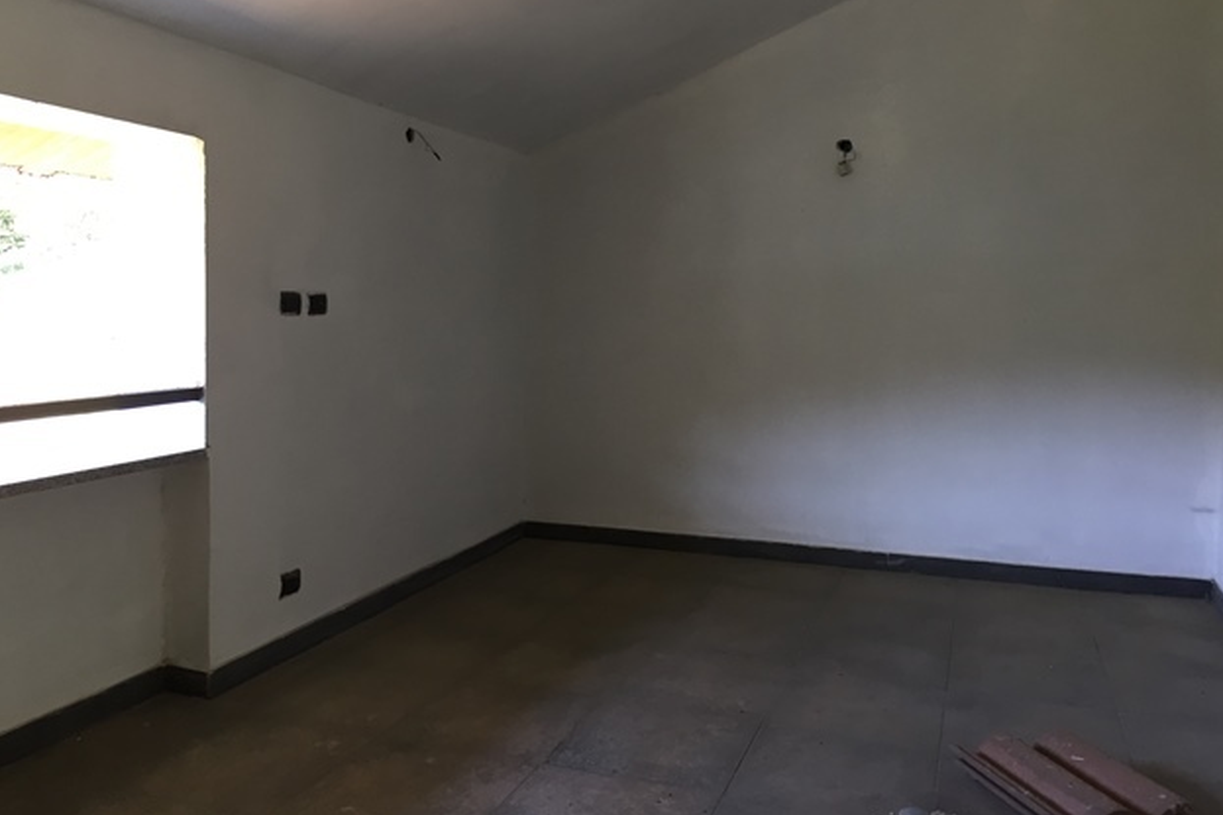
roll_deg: -1.6
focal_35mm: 31
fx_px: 1053
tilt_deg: -3.1
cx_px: 612
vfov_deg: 42.2
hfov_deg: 60.3
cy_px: 352
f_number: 2.2
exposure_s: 1/33
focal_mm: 4.15
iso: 40
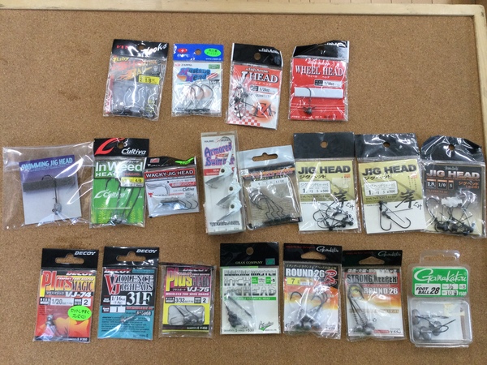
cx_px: 244
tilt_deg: -79.8
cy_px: 182
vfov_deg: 45.4
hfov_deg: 58.4
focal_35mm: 31
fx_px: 436
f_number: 2.4
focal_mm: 3.3
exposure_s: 1/30
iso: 25
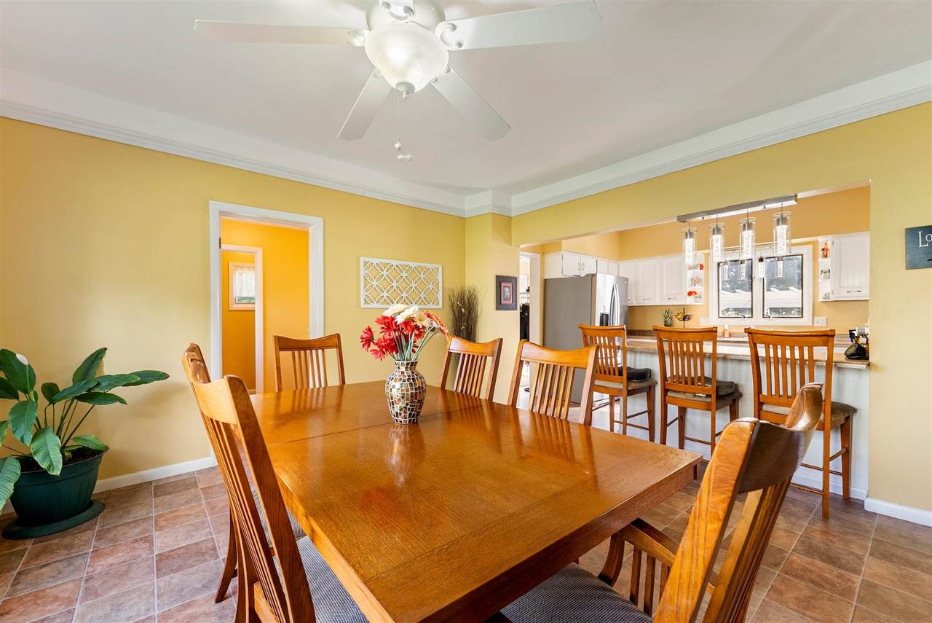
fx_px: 363
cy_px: 312
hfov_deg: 104.2
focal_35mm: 14
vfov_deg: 81.3
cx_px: 466
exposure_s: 1/1.67
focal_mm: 14
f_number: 7.1
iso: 100
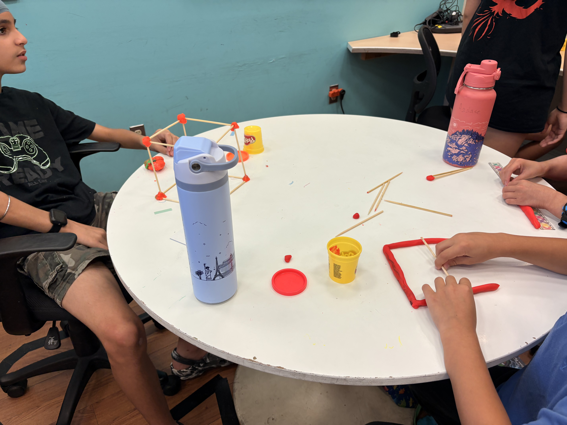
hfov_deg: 67.3
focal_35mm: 26
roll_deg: +1.3
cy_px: 212
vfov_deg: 53.1
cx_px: 284
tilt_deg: -31.9
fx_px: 426
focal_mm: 5.96
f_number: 1.6
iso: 64
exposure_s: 1/120
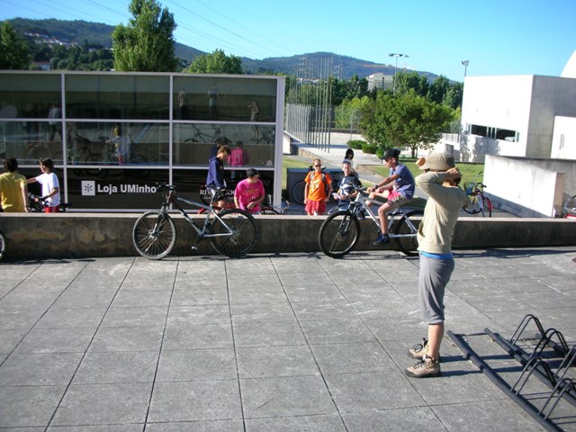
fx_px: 582
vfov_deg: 40.7
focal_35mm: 35
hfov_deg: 52.6
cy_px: 216
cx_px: 288
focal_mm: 5.8
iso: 50
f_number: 8.5
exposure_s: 1/51.6
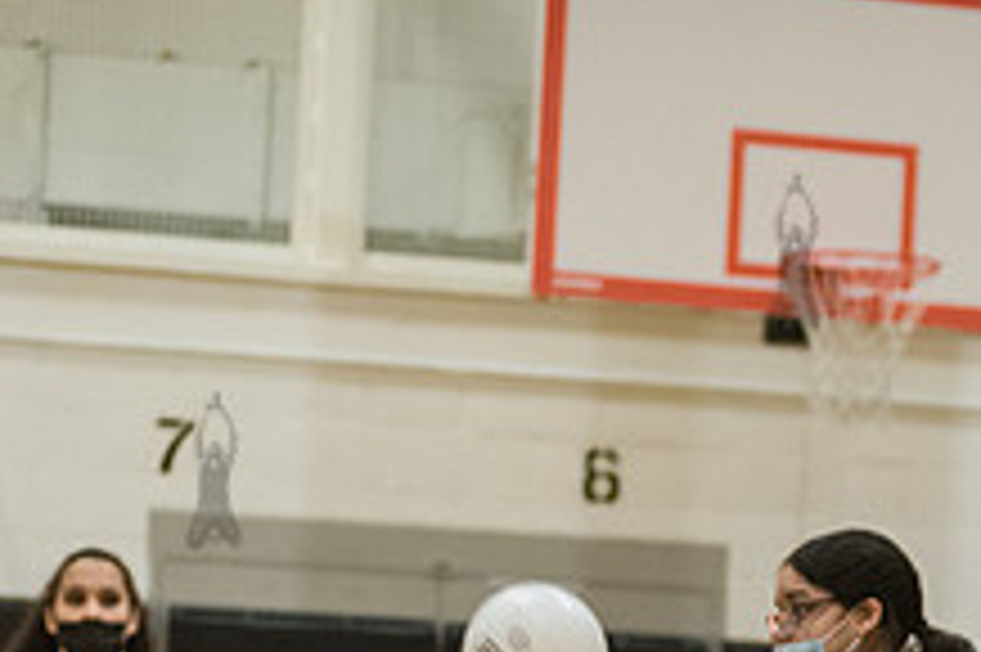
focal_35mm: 213
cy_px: 686
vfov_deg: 6.4
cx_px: 792
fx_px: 5800
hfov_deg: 9.6
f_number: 3.2
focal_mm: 80
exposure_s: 1/400
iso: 5000
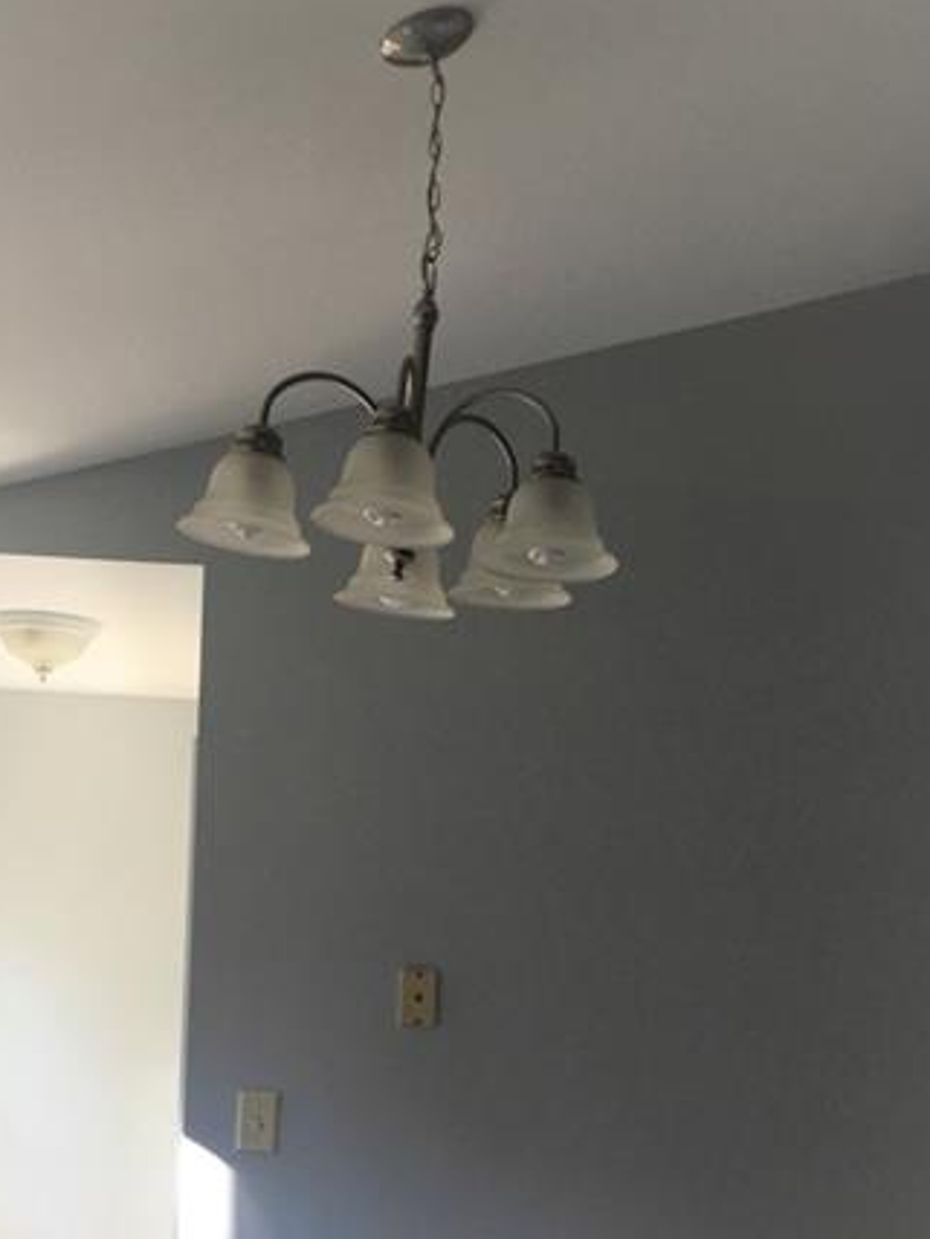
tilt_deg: +1.5
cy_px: 1007
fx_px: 1863
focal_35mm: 52
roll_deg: -1.2
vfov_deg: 35.5
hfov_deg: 28.0
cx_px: 403
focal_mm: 4.15
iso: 40
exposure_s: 1/120
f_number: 2.2
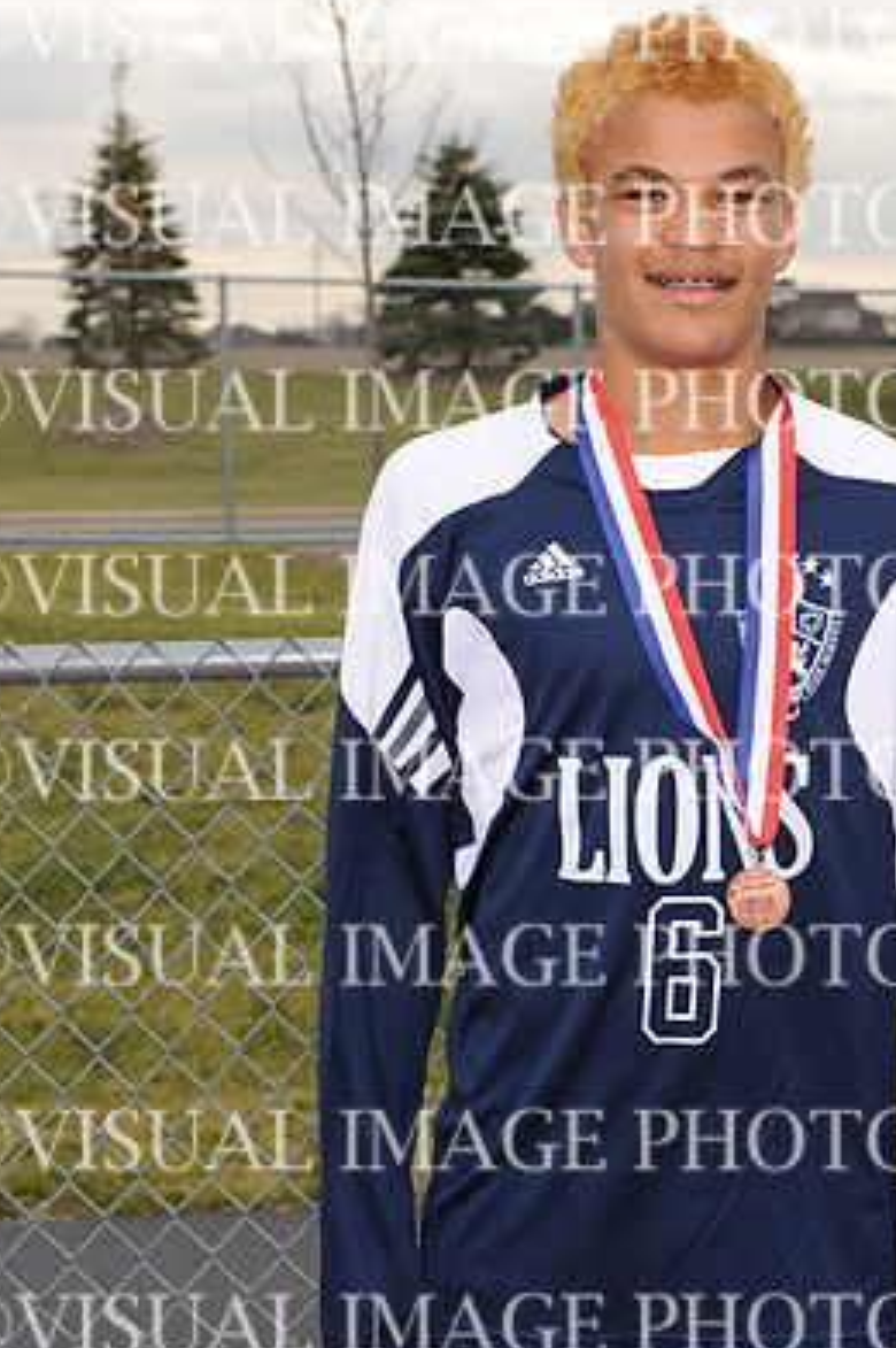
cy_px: 676
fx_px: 3440
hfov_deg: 14.8
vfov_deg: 22.2
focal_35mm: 92
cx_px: 610
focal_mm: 62
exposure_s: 1/250
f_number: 9
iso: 320
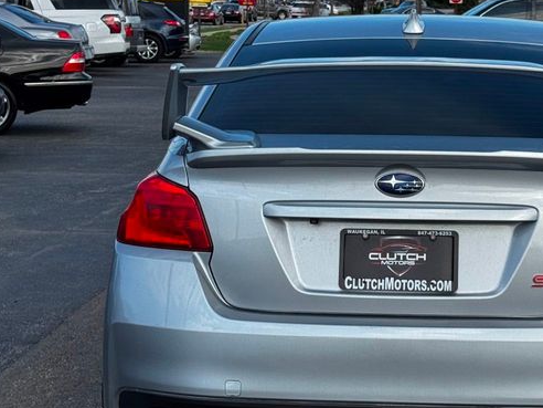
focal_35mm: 100
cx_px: 364
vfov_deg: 14.8
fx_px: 1569
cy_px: 165
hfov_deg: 19.6
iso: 64
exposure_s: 1/2331
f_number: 1.78
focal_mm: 6.76
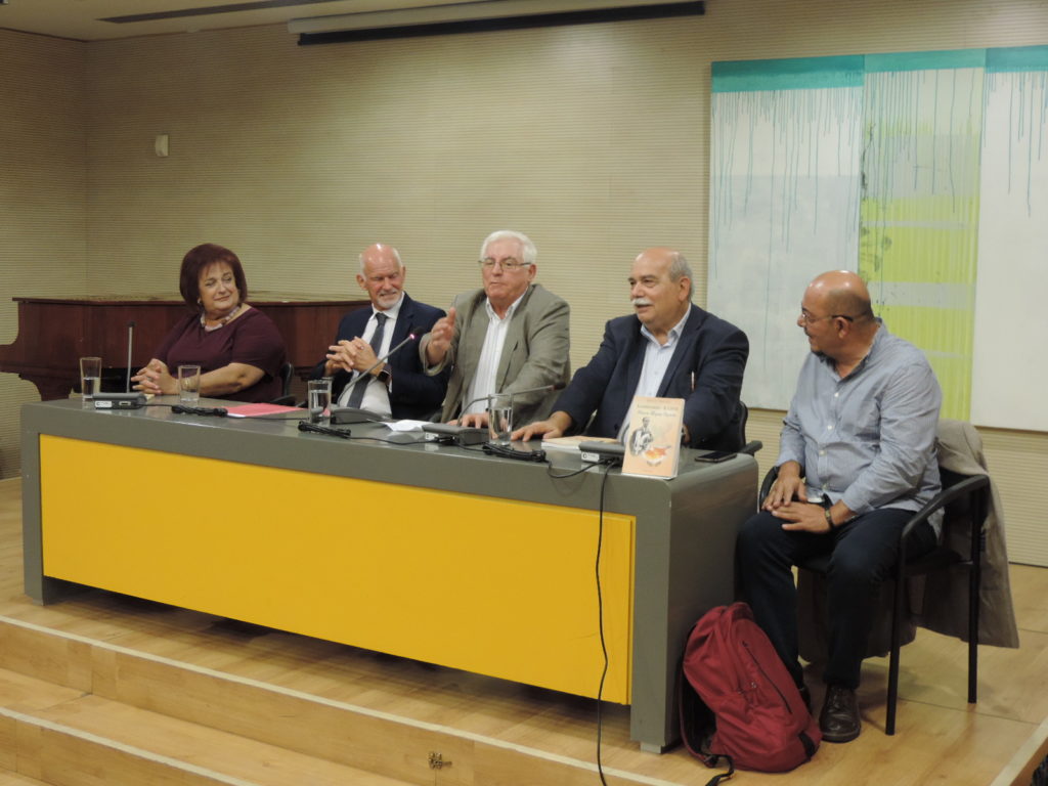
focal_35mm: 47
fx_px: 1423
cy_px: 393
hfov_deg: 40.4
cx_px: 524
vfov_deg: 30.9
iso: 400
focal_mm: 8.3
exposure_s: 1/15
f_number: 3.5
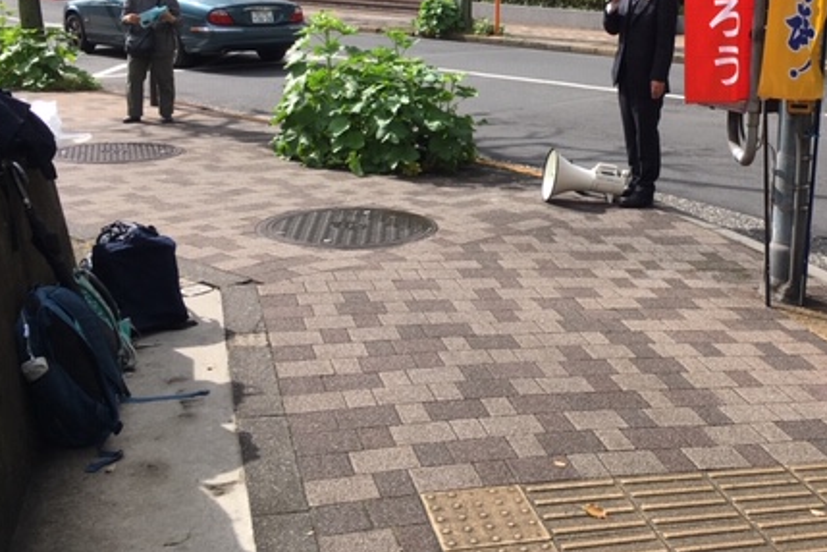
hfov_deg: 42.8
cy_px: 95
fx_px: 1034
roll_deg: -2.0
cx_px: 573
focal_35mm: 45
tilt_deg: -8.6
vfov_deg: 29.1
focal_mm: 4.15
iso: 25
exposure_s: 1/1083
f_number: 2.2
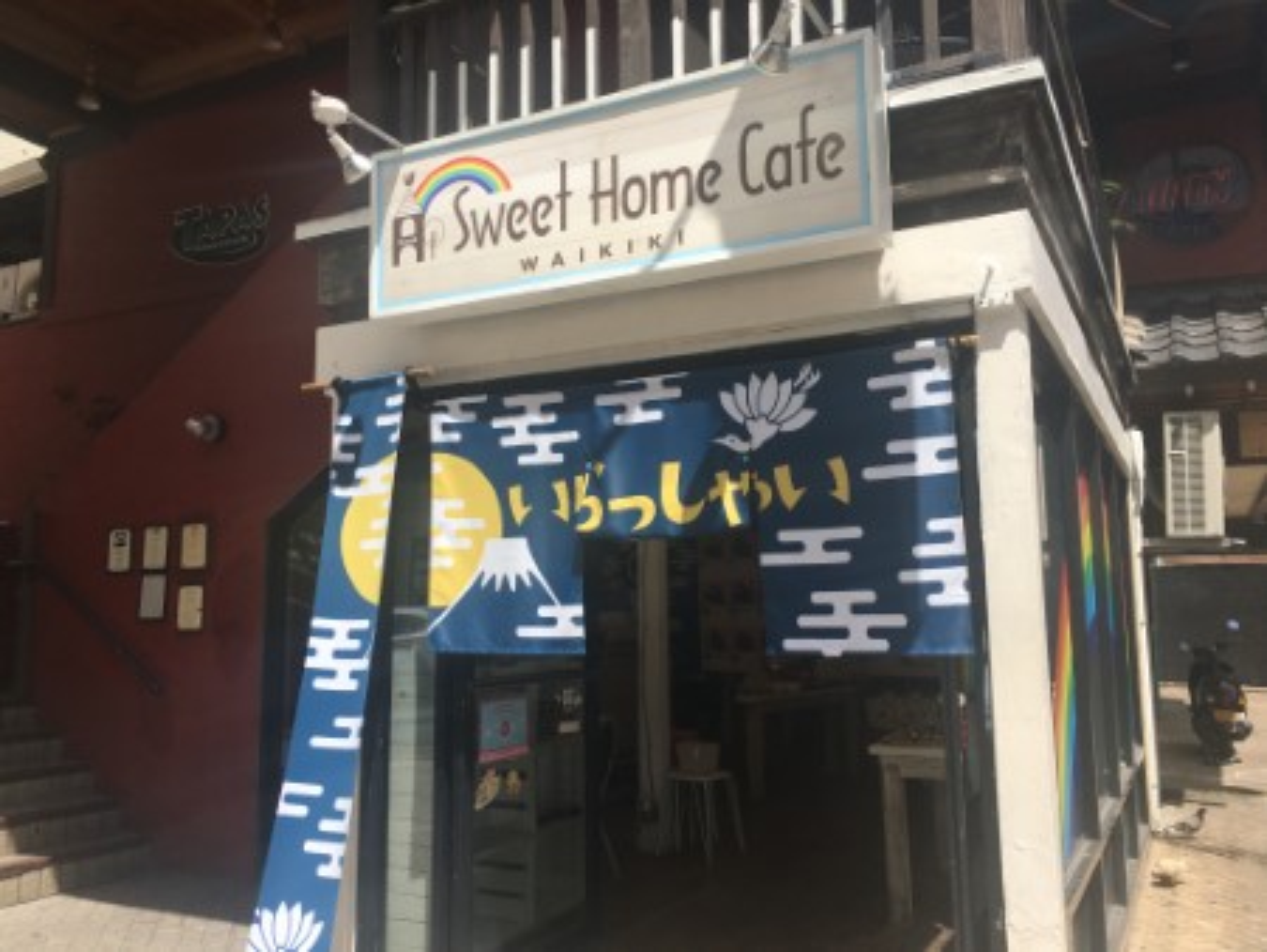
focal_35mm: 29
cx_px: 634
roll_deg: -1.1
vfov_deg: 48.3
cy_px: 476
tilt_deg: +8.2
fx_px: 1062
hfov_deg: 61.6
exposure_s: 1/1672
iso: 25
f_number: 2.2
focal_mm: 4.15
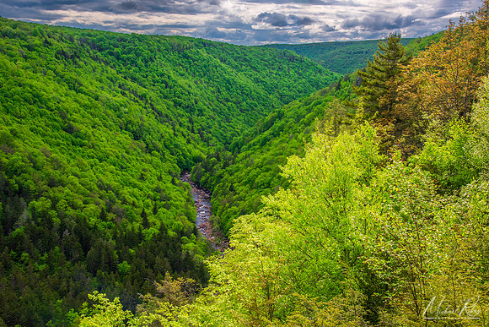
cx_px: 244
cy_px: 164
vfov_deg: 35.1
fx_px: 516
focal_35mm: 38
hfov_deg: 50.7
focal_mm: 38
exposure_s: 1/500
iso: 200
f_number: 11
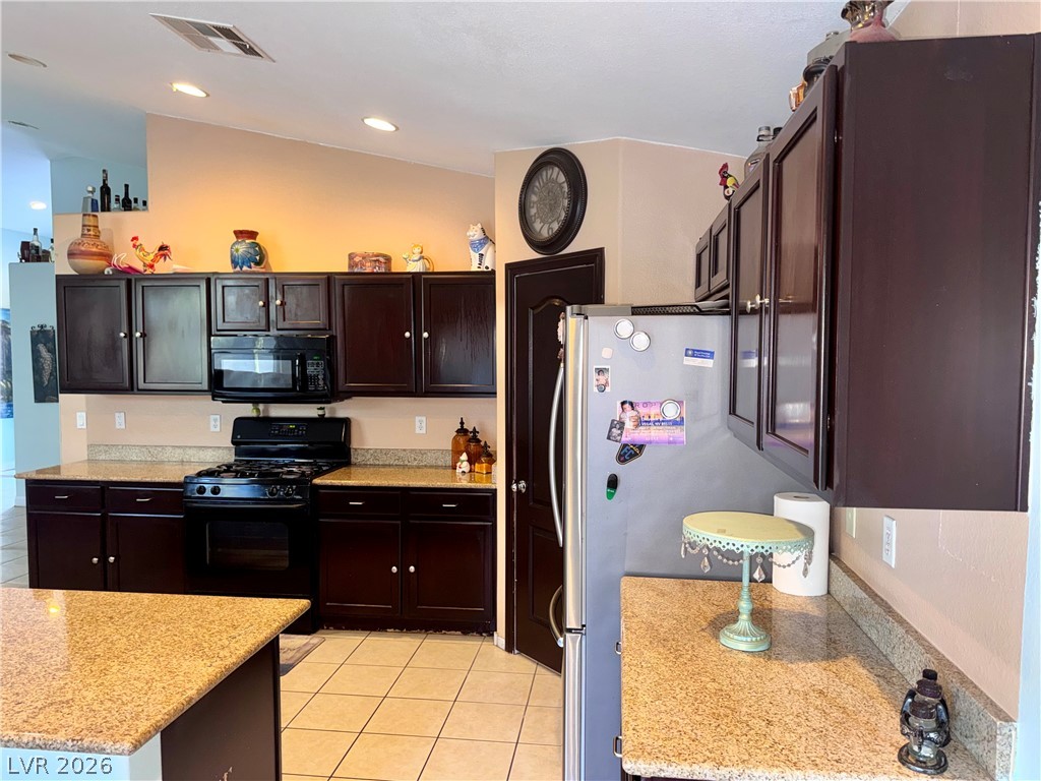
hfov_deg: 71.6
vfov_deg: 56.8
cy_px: 390
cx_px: 520
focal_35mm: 24
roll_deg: -0.9
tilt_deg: -3.8
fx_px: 722
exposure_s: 1/15
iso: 100
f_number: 1.78
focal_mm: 6.76
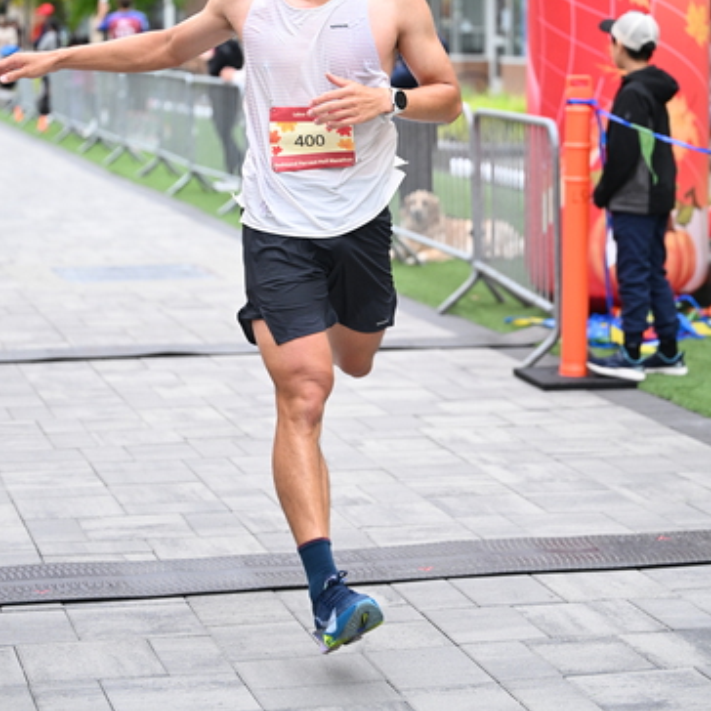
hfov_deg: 18.3
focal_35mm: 95
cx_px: 355
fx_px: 2208
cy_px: 184
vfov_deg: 18.2
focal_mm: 74
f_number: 2.8
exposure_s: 1/800
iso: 1600
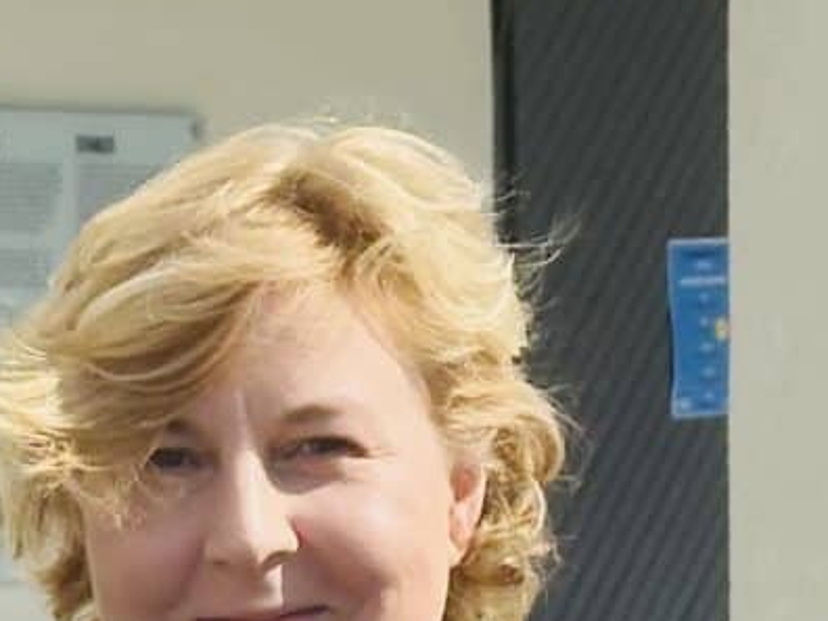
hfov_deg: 6.4
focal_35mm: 310
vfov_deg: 4.8
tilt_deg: -2.9
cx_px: -21
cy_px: 815
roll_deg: +1.7
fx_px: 7415
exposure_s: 1/3058
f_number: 1.78
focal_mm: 6.86
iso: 64
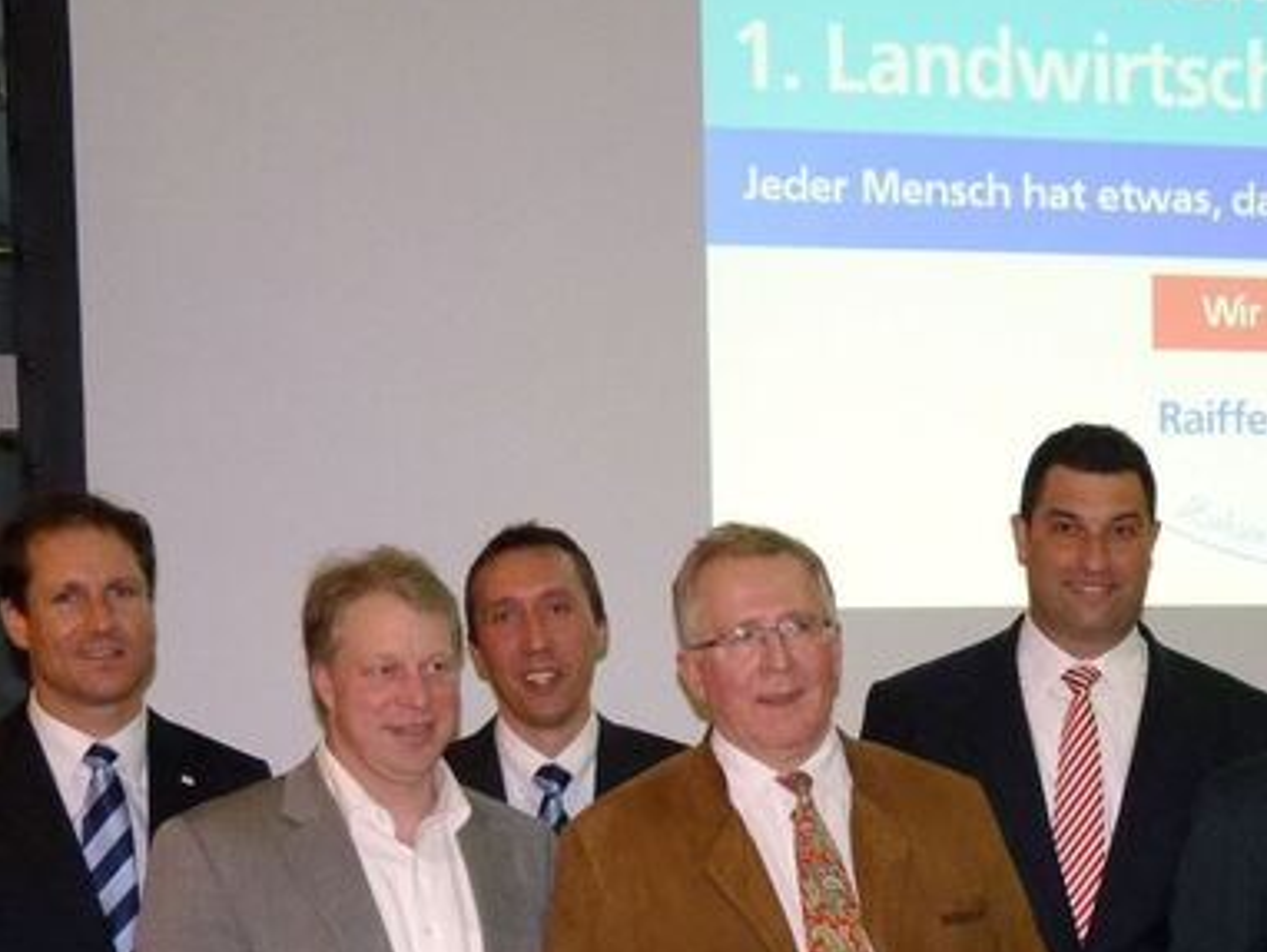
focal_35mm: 67
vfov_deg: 21.6
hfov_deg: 28.0
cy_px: 796
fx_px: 2454
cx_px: 1111
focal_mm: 5.8
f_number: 3
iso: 250
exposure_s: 1/30
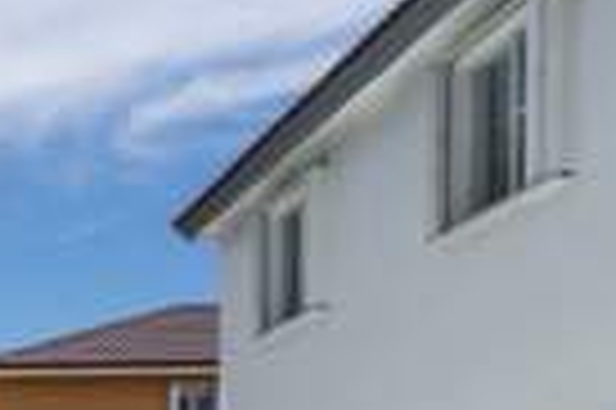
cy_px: 471
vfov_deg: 19.5
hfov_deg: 24.7
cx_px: -265
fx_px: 1131
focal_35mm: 66
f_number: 22
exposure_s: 1/50
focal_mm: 12.6
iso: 100
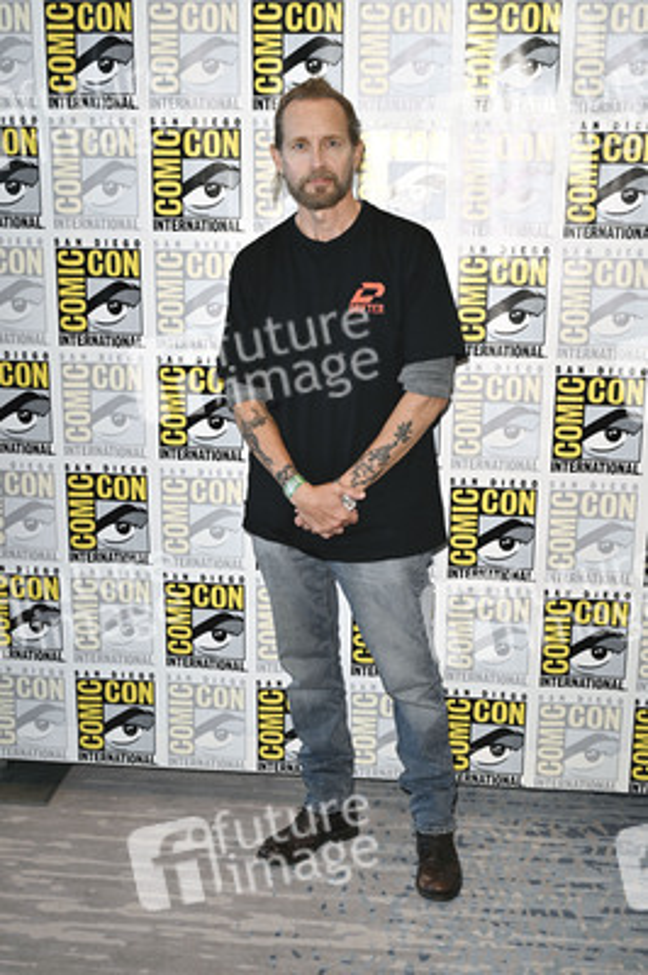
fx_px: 1109
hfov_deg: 32.6
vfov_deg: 47.4
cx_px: 324
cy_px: 488
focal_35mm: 41
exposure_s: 1/250
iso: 1250
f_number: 5
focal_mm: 41
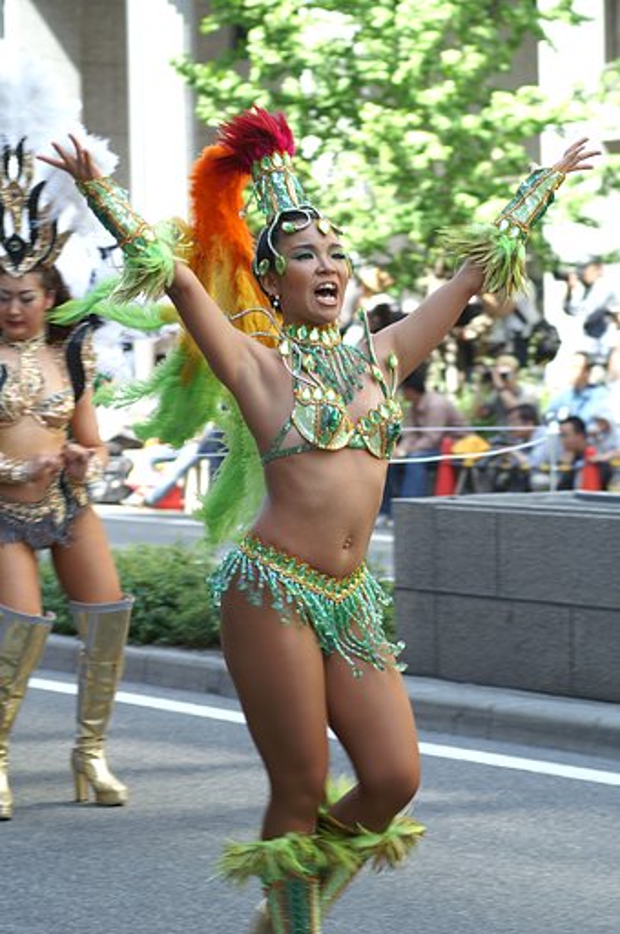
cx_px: 310
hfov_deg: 9.1
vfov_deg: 13.7
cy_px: 467
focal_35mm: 150
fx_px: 3885
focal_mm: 100
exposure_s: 1/80
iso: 100
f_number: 5.6
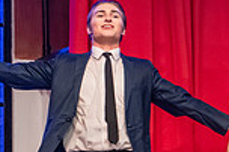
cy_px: 141
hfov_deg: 8.5
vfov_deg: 5.8
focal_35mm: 237
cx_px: 315
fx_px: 1506
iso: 2500
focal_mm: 62
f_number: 3.2
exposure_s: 1/200
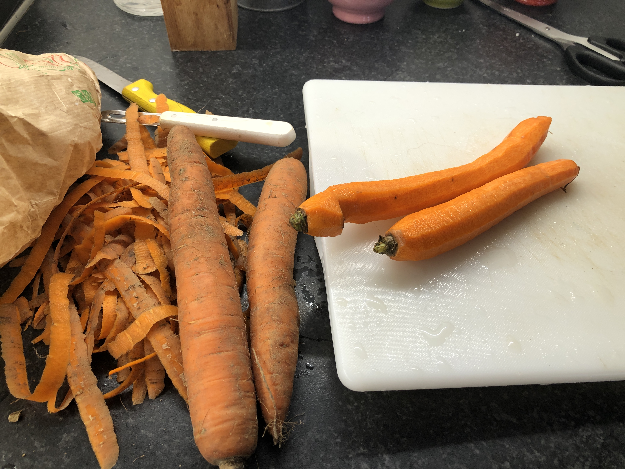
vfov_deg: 49.7
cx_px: 312
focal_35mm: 28
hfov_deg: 63.4
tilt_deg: -49.1
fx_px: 506
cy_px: 234
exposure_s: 1/50
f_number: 1.8
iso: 25
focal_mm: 3.99
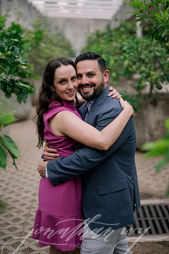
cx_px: 84
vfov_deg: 39.6
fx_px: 353
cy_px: 127
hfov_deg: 26.9
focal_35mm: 50
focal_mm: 50
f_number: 2
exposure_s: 1/320
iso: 80
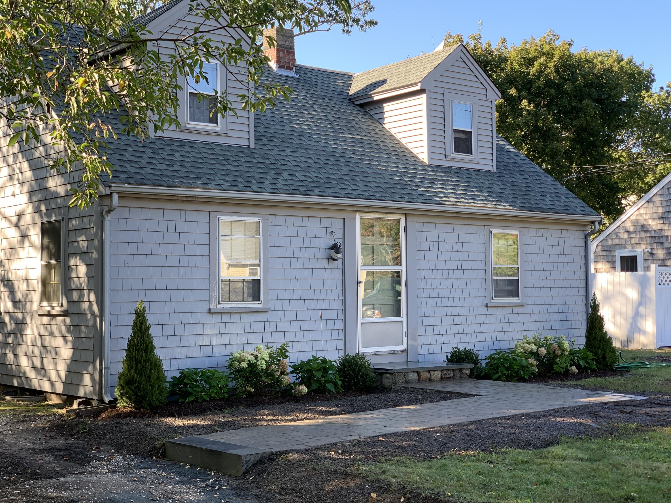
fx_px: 1008
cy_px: 252
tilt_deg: +2.4
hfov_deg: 36.8
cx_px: 336
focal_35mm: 52
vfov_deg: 28.0
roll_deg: +0.2
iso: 25
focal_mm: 6
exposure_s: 1/122
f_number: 2.4
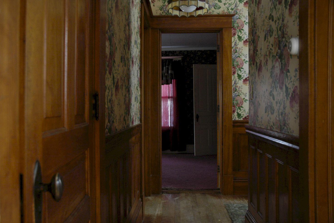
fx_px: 343
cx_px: 162
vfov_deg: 35.9
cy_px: 109
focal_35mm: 37
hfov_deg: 51.9
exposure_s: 1/40
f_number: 4.5
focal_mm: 24
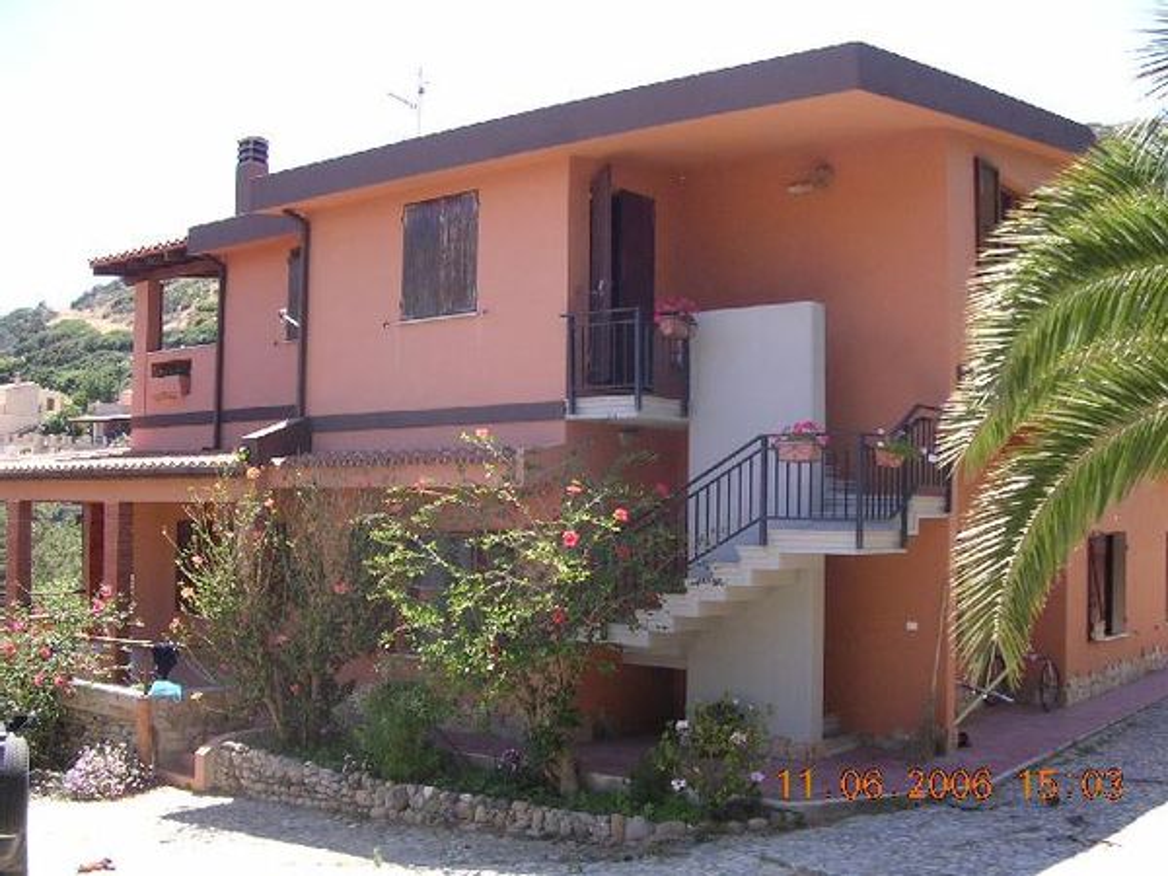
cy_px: 438
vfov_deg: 37.7
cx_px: 584
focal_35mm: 38
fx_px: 1282
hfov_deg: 49.0
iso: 141
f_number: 2.8
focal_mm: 5.8
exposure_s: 1/375
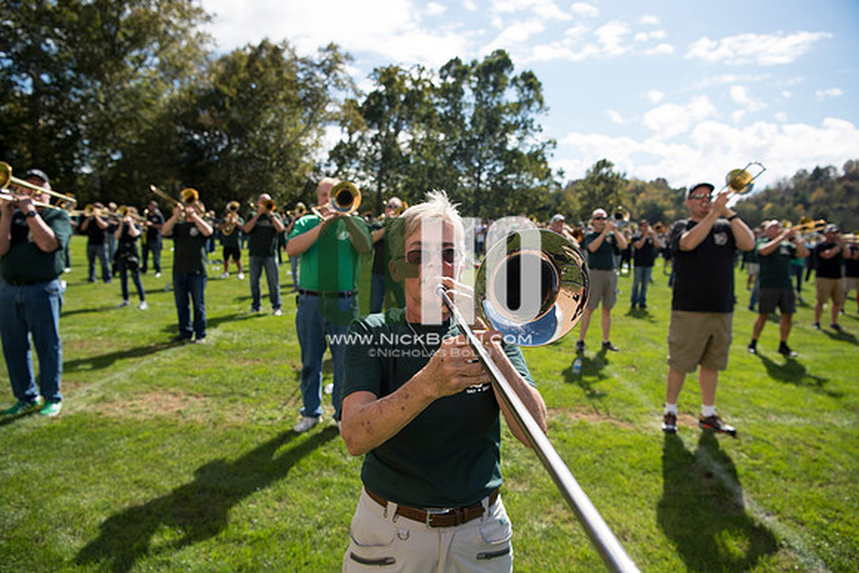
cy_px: 286
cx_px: 430
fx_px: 573
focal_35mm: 24
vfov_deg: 53.2
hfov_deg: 73.7
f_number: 4.5
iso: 250
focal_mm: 24
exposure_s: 1/1600
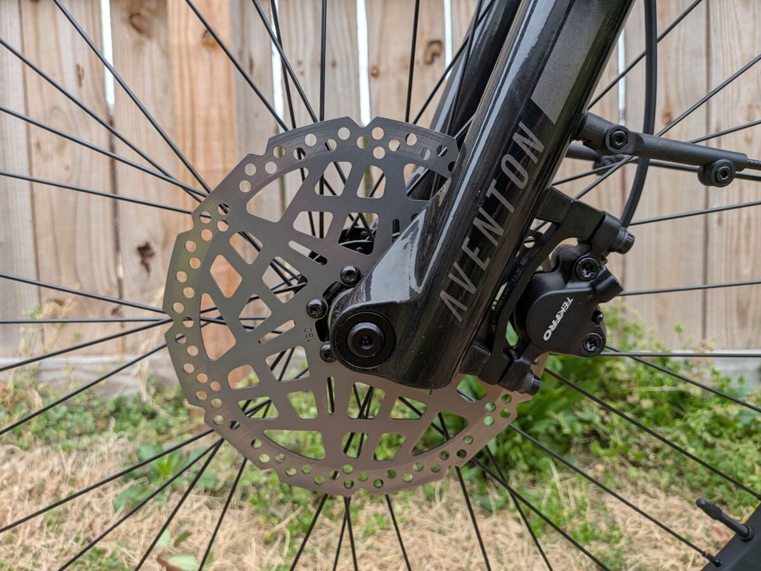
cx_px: 380
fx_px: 528
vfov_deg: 56.8
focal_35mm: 24
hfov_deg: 71.6
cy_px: 286
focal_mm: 4.53
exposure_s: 1/155
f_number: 1.7
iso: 33
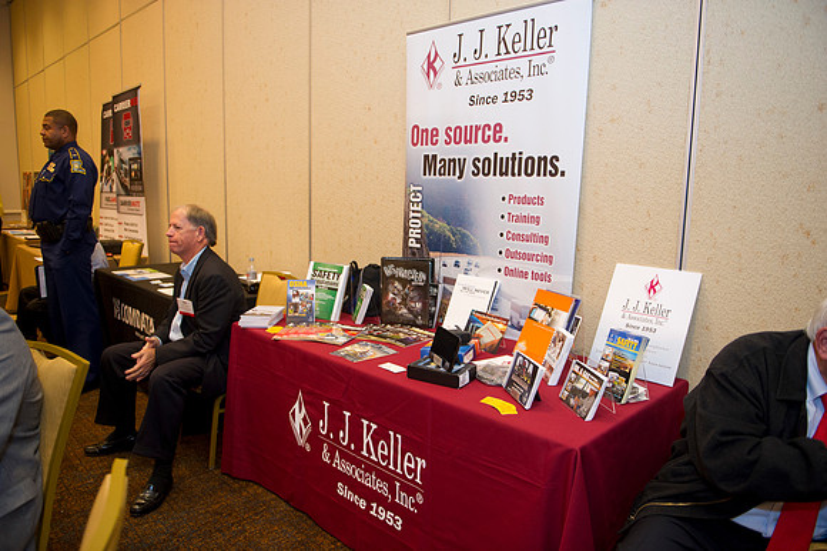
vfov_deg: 49.5
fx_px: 597
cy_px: 276
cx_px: 414
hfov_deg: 69.4
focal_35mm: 26
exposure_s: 1/60
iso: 1600
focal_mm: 26
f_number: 2.8
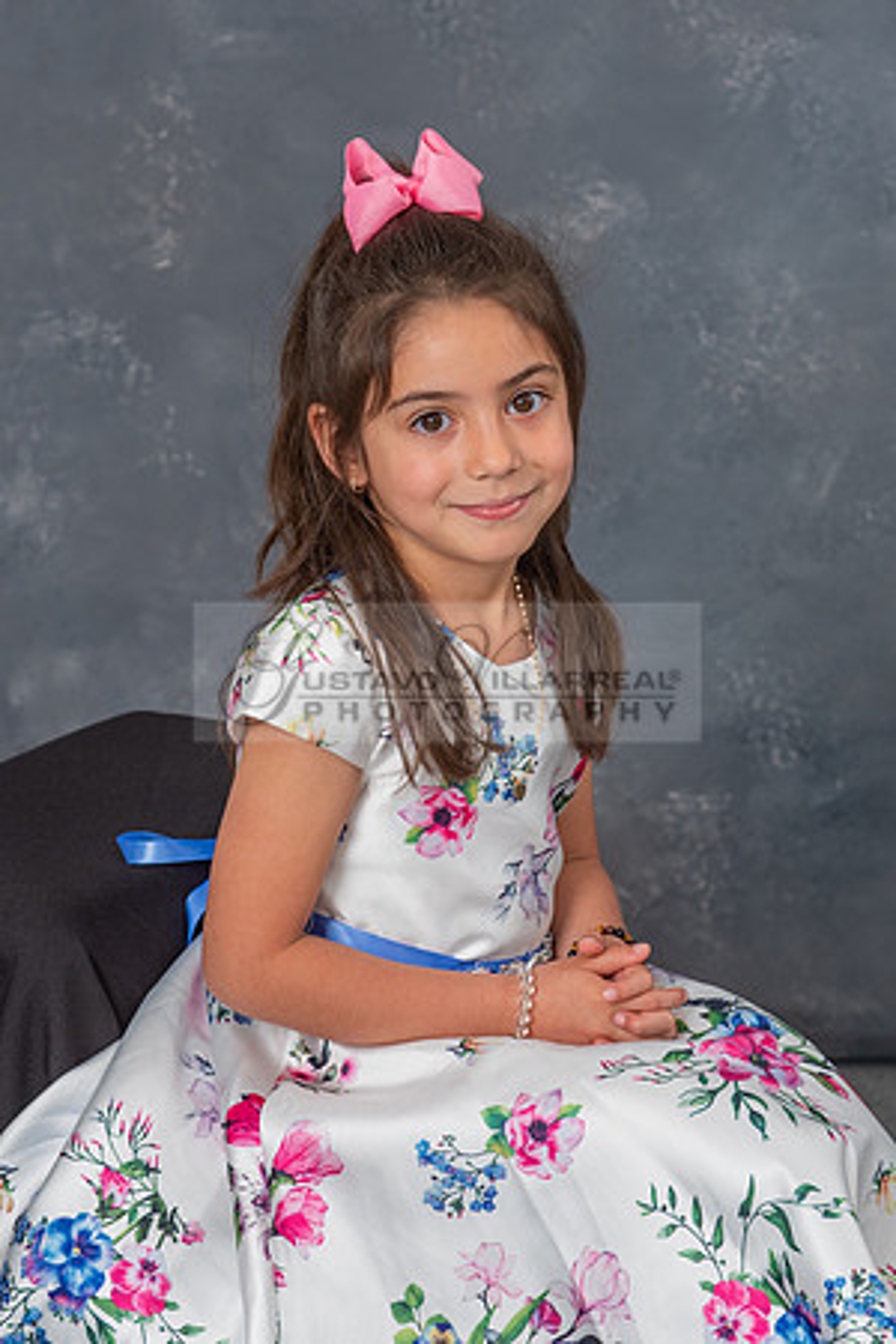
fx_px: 3621
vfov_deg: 21.0
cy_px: 619
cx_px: 501
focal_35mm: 97
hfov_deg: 14.1
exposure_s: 1/160
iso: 200
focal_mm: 60
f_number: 5.6
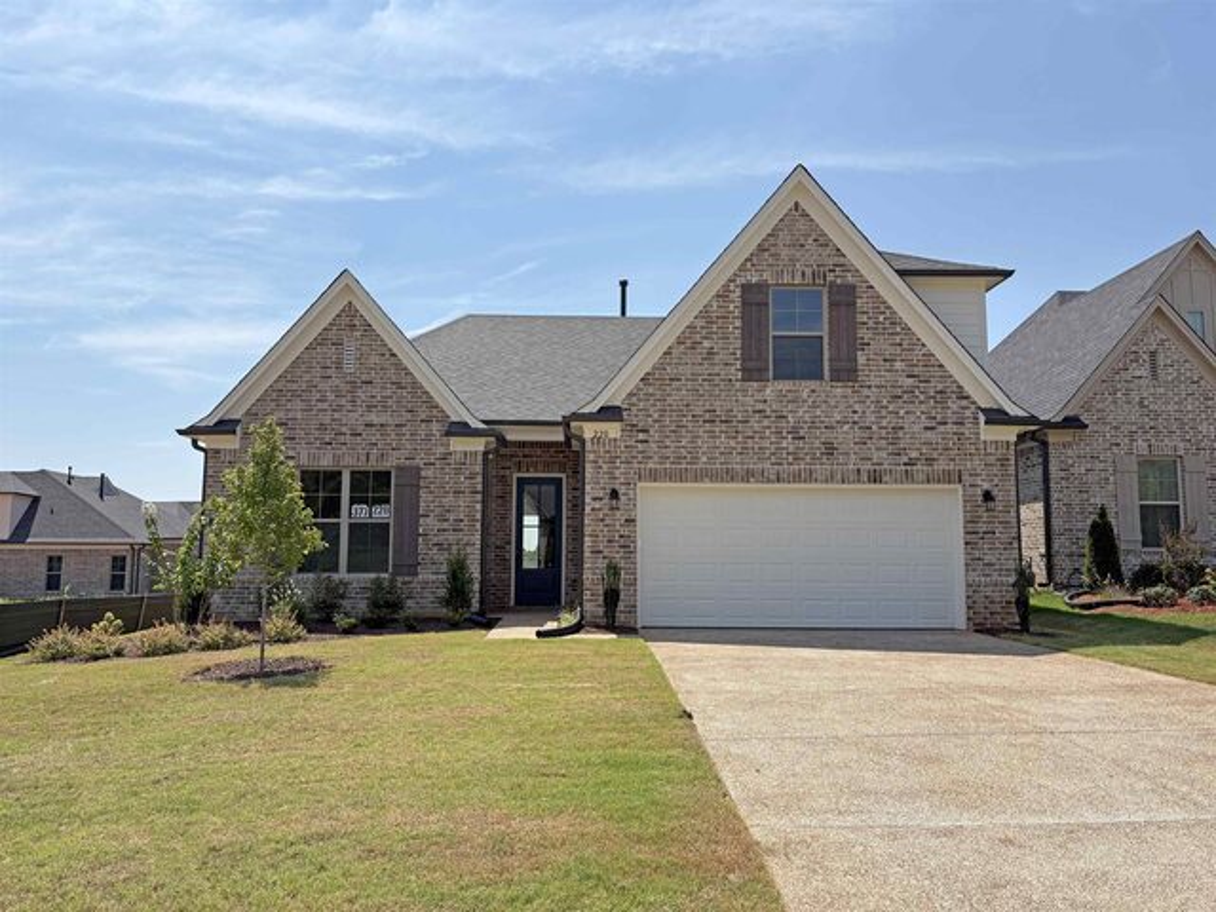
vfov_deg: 53.1
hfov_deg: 67.3
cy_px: 456
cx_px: 608
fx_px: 913
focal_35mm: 26
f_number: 1.6
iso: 50
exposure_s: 1/5348
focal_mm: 5.96
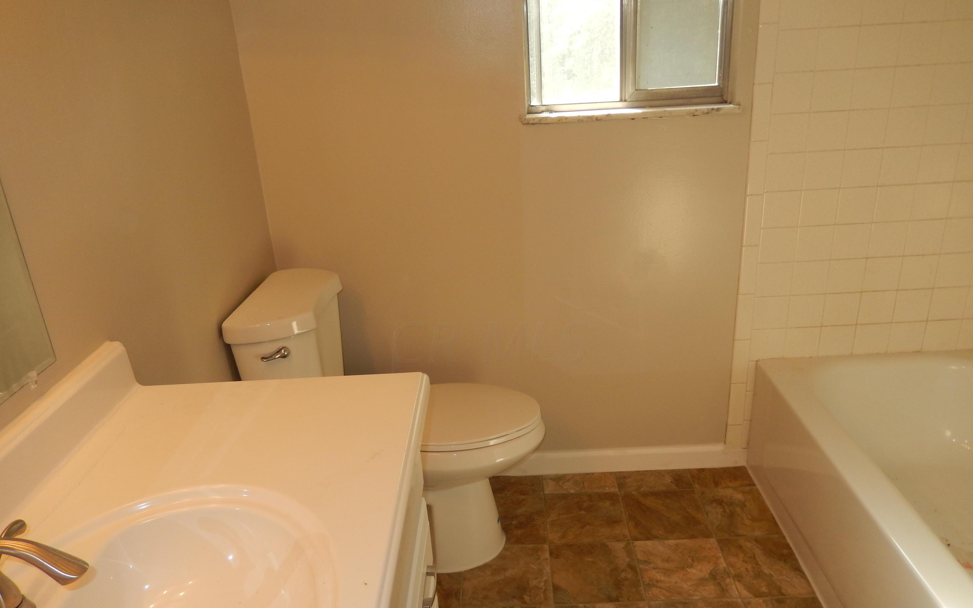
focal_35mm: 27
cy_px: 342
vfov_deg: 45.9
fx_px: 716
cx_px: 488
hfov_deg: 68.4
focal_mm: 4.5
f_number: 3.4
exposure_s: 1/100
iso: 125
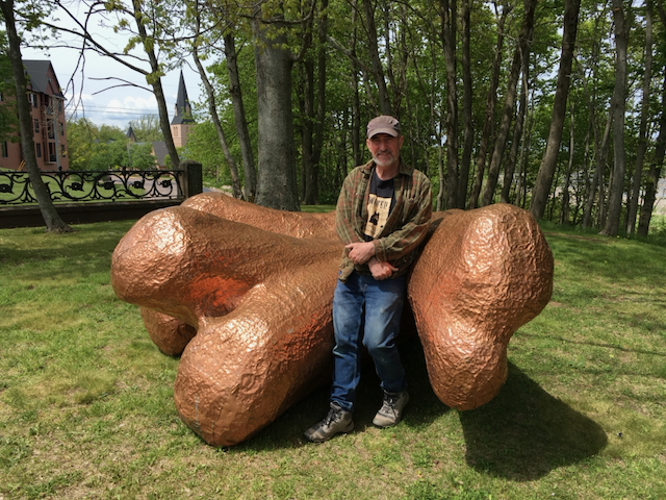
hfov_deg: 61.7
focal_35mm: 29
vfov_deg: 48.2
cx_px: 333
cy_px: 250
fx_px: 558
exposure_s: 1/974
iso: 25
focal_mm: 4.15
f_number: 2.2
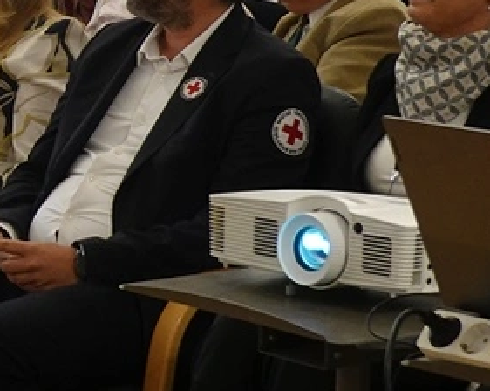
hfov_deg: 9.9
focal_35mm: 187
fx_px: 2708
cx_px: -307
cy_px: 65
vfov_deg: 8.2
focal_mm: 15.9
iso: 640
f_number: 4
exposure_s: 1/50
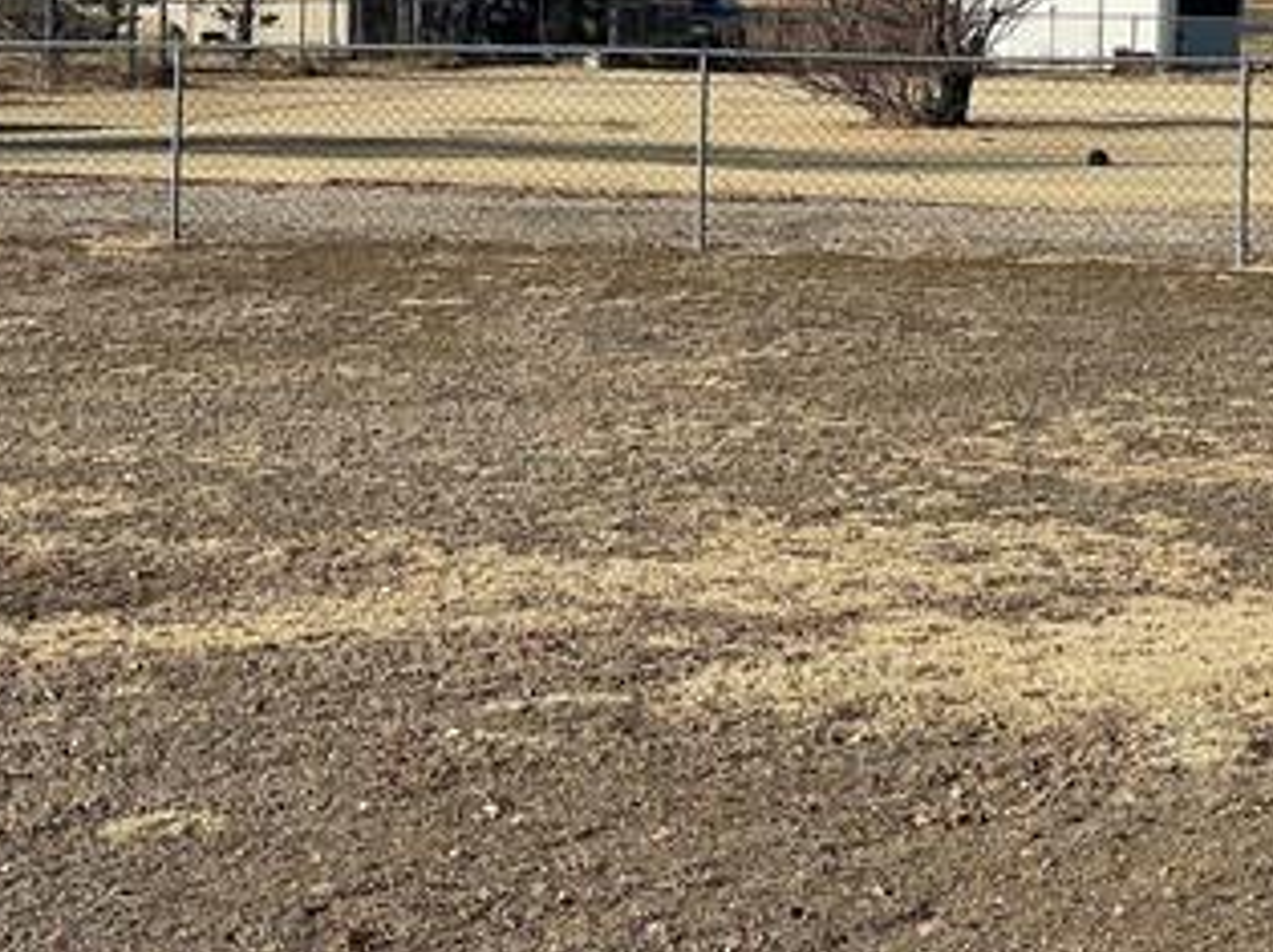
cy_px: 140
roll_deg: -1.5
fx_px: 3895
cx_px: 843
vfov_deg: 13.8
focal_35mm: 106
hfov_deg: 18.5
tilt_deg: -4.1
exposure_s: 1/2398
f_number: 2
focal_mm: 6
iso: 25
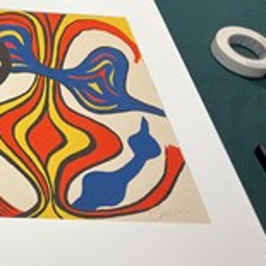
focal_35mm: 66
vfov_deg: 26.1
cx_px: -57
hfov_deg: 23.7
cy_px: 120
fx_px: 574
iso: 50
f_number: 1.8
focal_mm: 3
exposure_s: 1/100
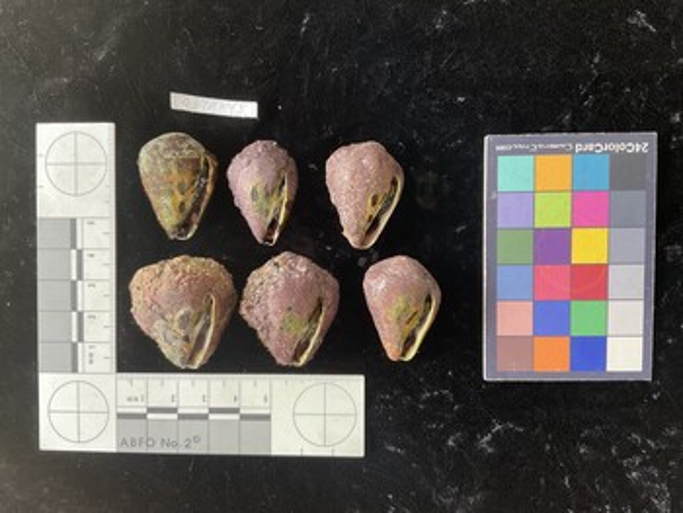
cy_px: 256
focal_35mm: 29
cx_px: 342
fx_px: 573
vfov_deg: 48.3
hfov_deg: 61.6
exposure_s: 1/120
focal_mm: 3
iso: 64
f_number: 1.8
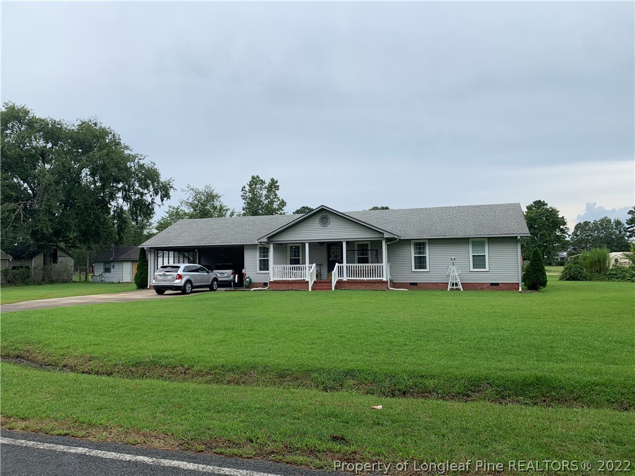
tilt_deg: +5.0
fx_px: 477
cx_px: 318
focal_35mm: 26
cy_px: 238
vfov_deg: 53.1
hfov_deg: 67.3
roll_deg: +1.0
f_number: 1.8
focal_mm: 4.25
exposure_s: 1/1748
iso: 25
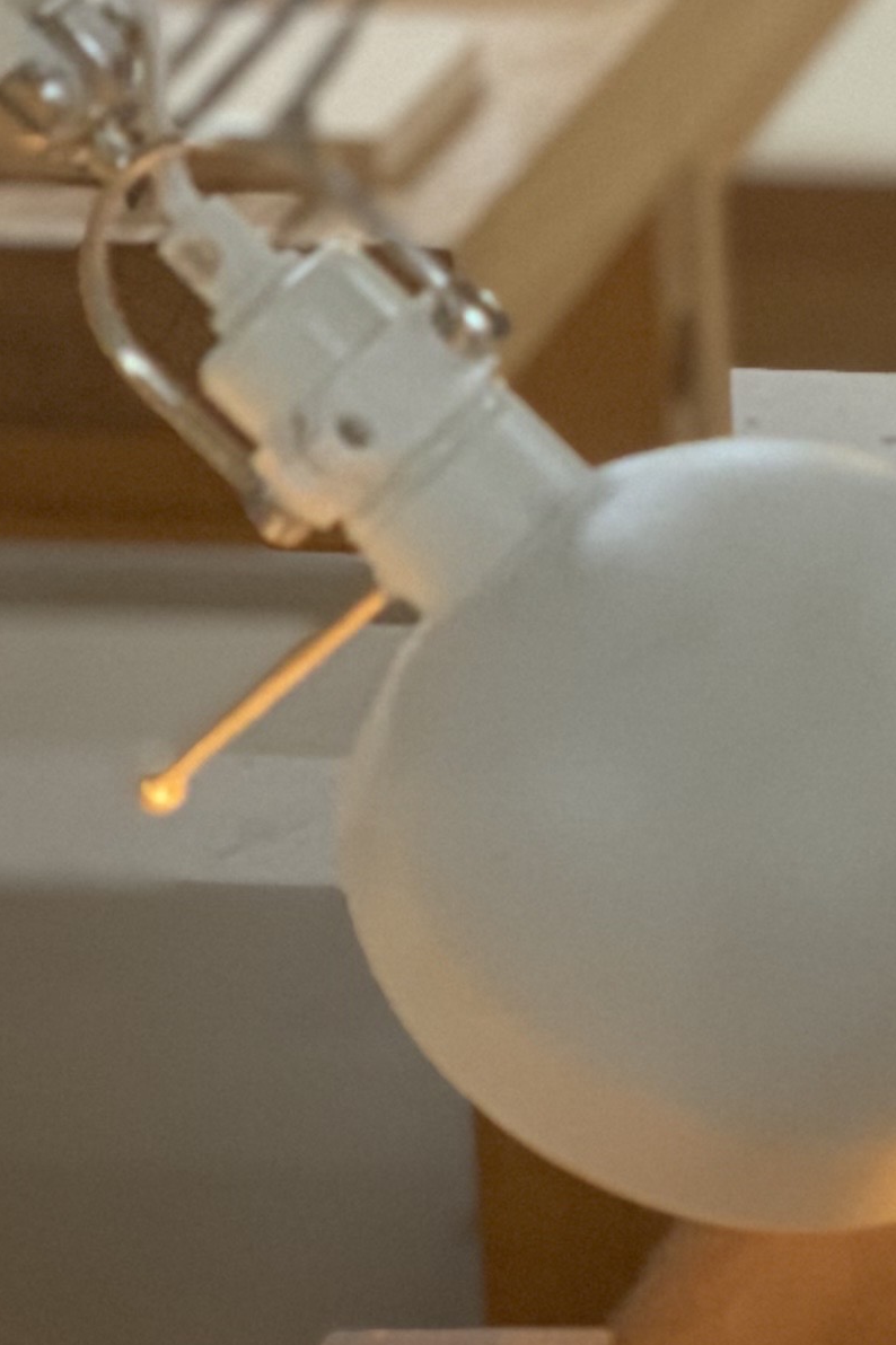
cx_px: 1540
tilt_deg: -15.5
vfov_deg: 11.1
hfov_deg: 7.3
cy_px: 16
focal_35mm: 183
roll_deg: +1.1
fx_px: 6835
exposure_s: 1/50
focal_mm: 6
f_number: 2.4
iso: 320
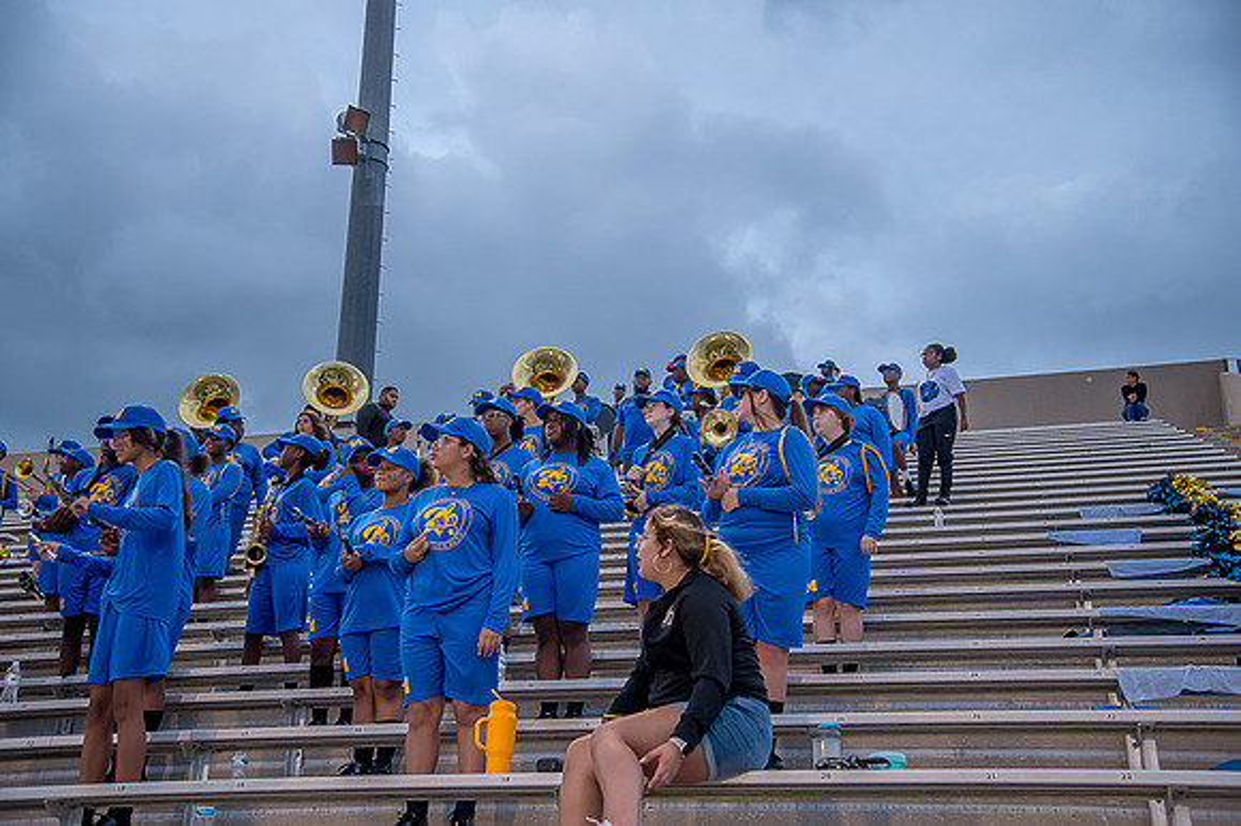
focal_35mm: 44
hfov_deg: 44.5
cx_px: 620
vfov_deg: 30.5
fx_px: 1516
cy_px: 413
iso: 1250
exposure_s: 1/250
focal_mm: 44
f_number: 4
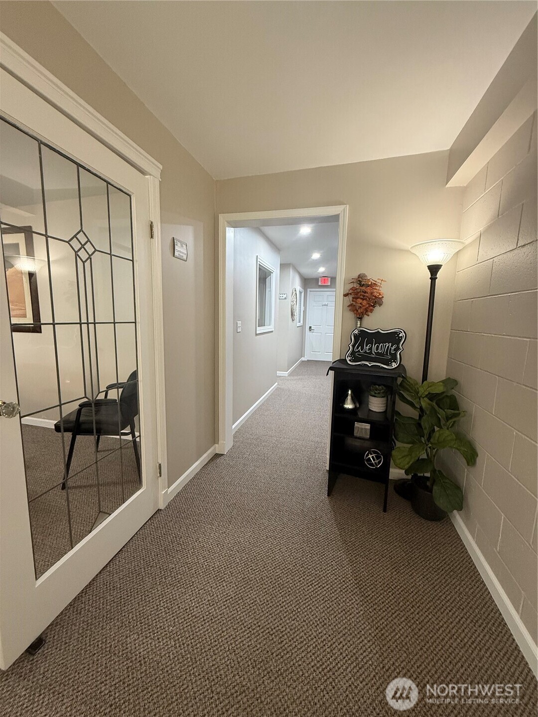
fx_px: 290
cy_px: 358
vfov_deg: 102.1
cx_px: 269
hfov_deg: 85.7
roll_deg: -1.3
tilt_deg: -7.3
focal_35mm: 14
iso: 320
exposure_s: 1/60
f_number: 2.2
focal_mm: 2.22
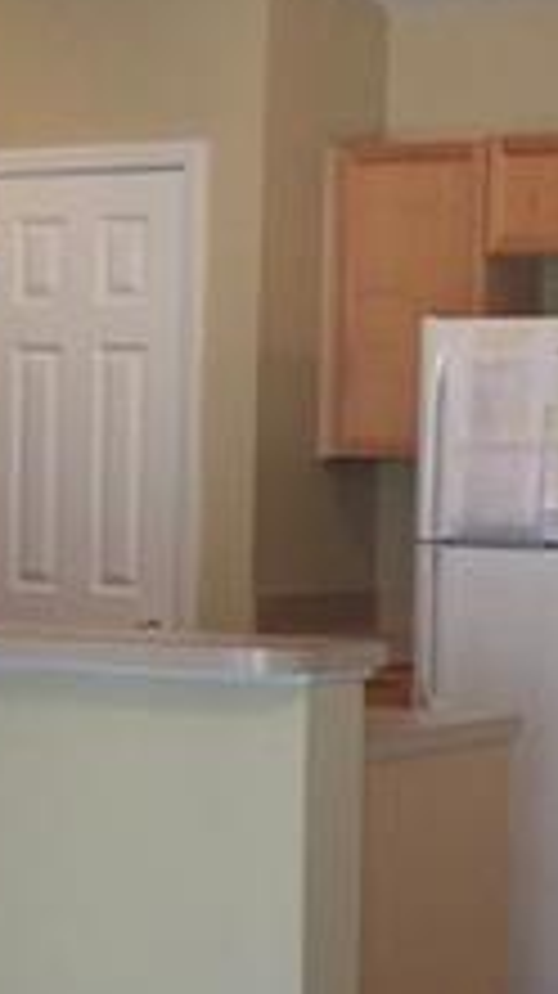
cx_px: 70
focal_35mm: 121
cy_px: 688
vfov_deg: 17.7
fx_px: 3189
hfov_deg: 10.0
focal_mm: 3.3
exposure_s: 1/24
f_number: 2.4
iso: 50
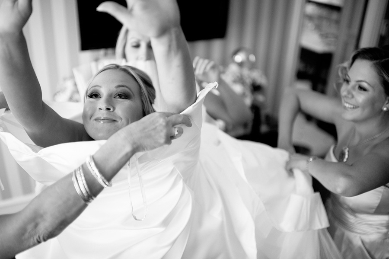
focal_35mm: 35
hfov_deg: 54.5
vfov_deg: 37.8
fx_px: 378
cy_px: 130
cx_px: 194
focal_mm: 35
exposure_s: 1/640
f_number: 1.4
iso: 800
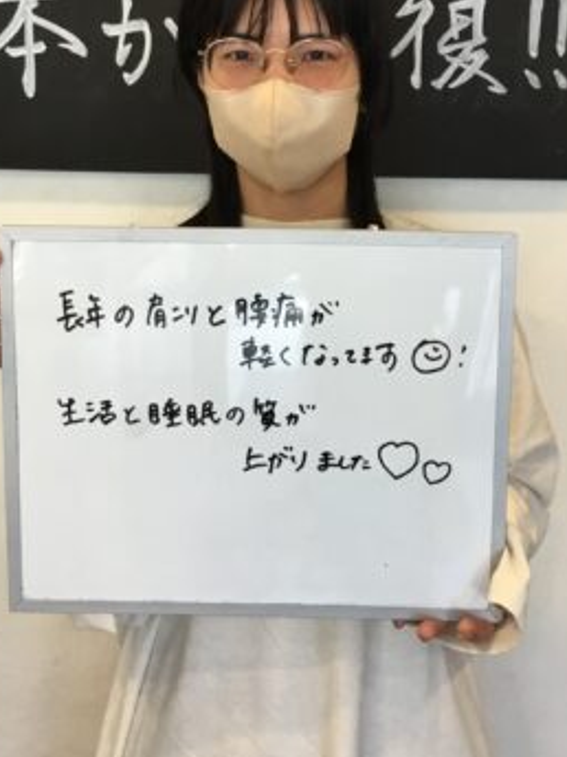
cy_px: 306
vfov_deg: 35.4
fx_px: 1179
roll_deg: +0.1
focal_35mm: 54
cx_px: 321
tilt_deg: -2.8
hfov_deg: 27.0
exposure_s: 1/30
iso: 40
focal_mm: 3.3
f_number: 2.4
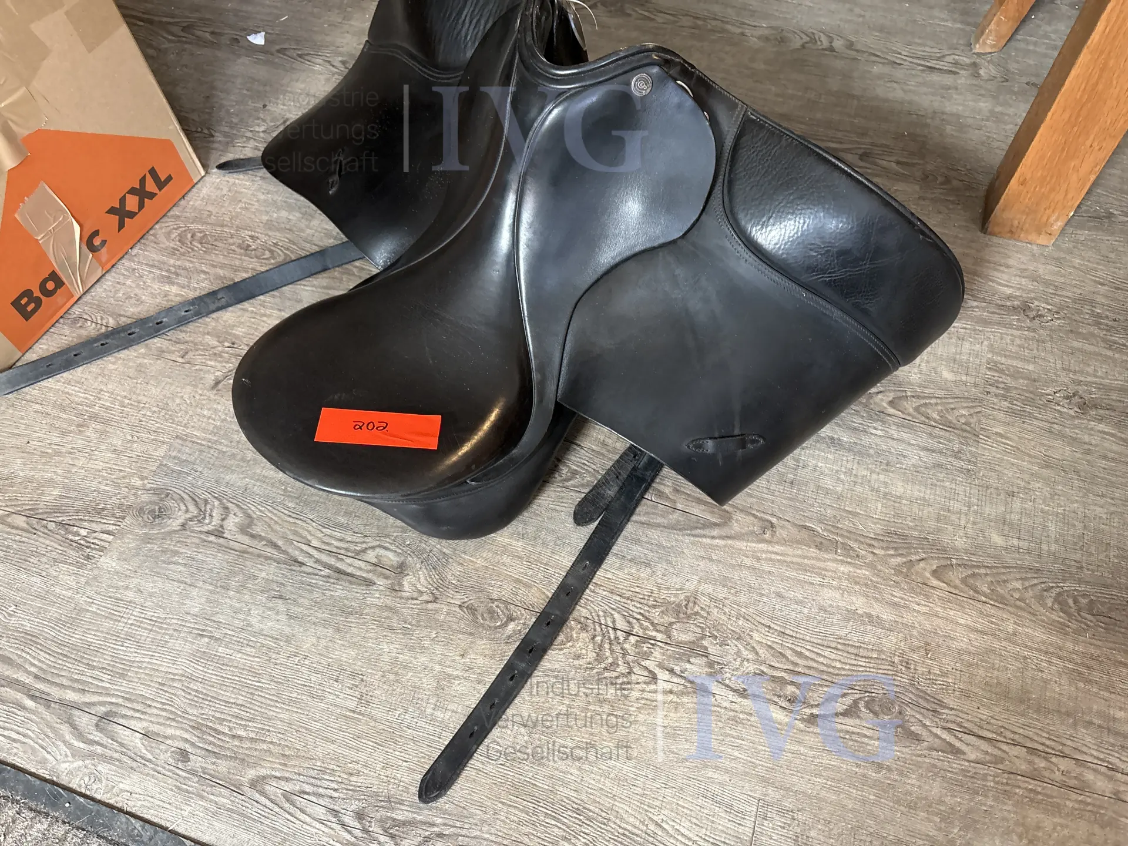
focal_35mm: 26
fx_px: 847
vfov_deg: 53.1
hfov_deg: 67.3
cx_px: 564
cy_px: 423
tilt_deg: -58.7
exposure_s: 1/60
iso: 320
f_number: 1.6
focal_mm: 5.96
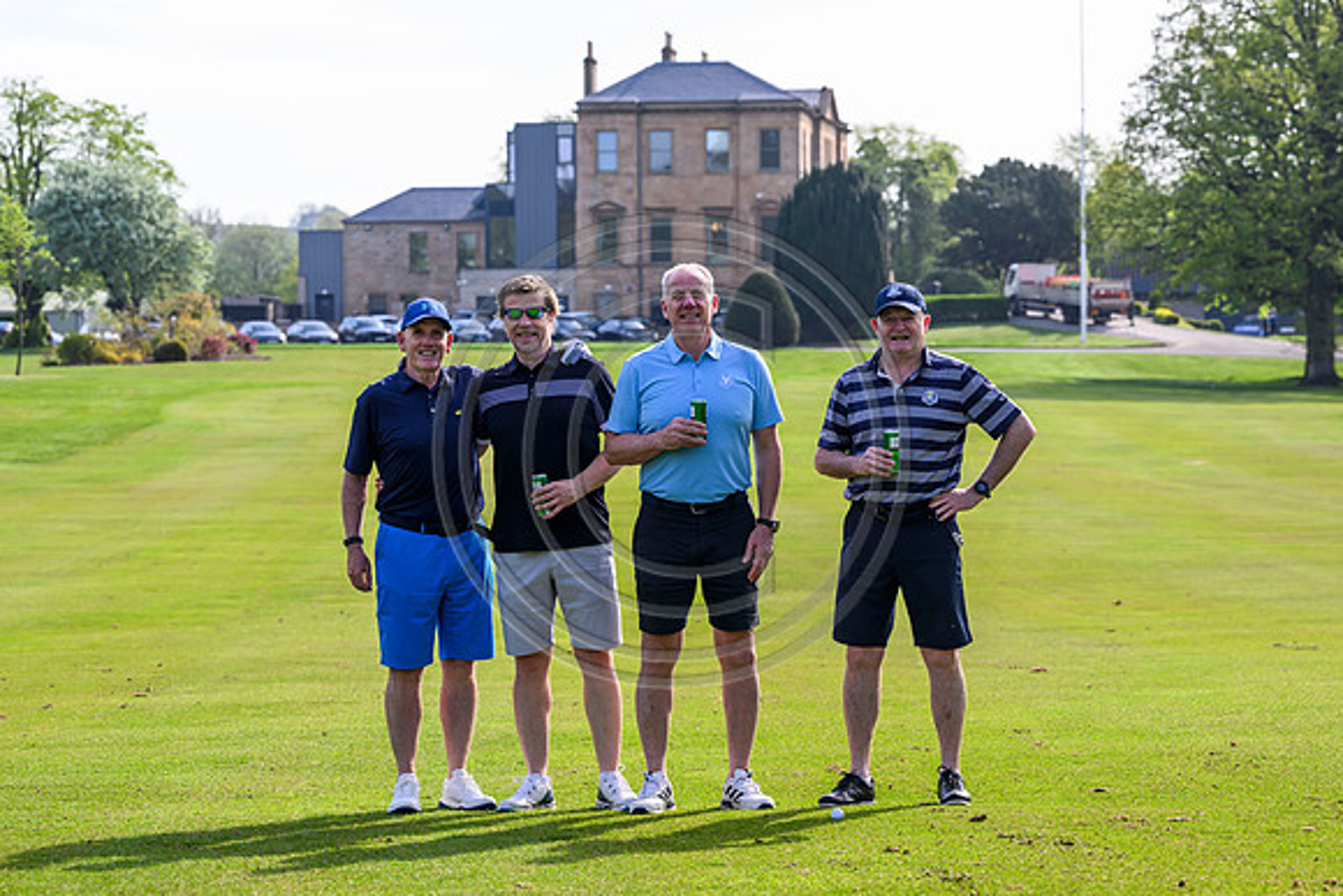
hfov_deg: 20.6
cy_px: 448
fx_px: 3694
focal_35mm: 99
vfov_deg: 13.8
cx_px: 672
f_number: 5.6
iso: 500
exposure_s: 1/1000
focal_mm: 99
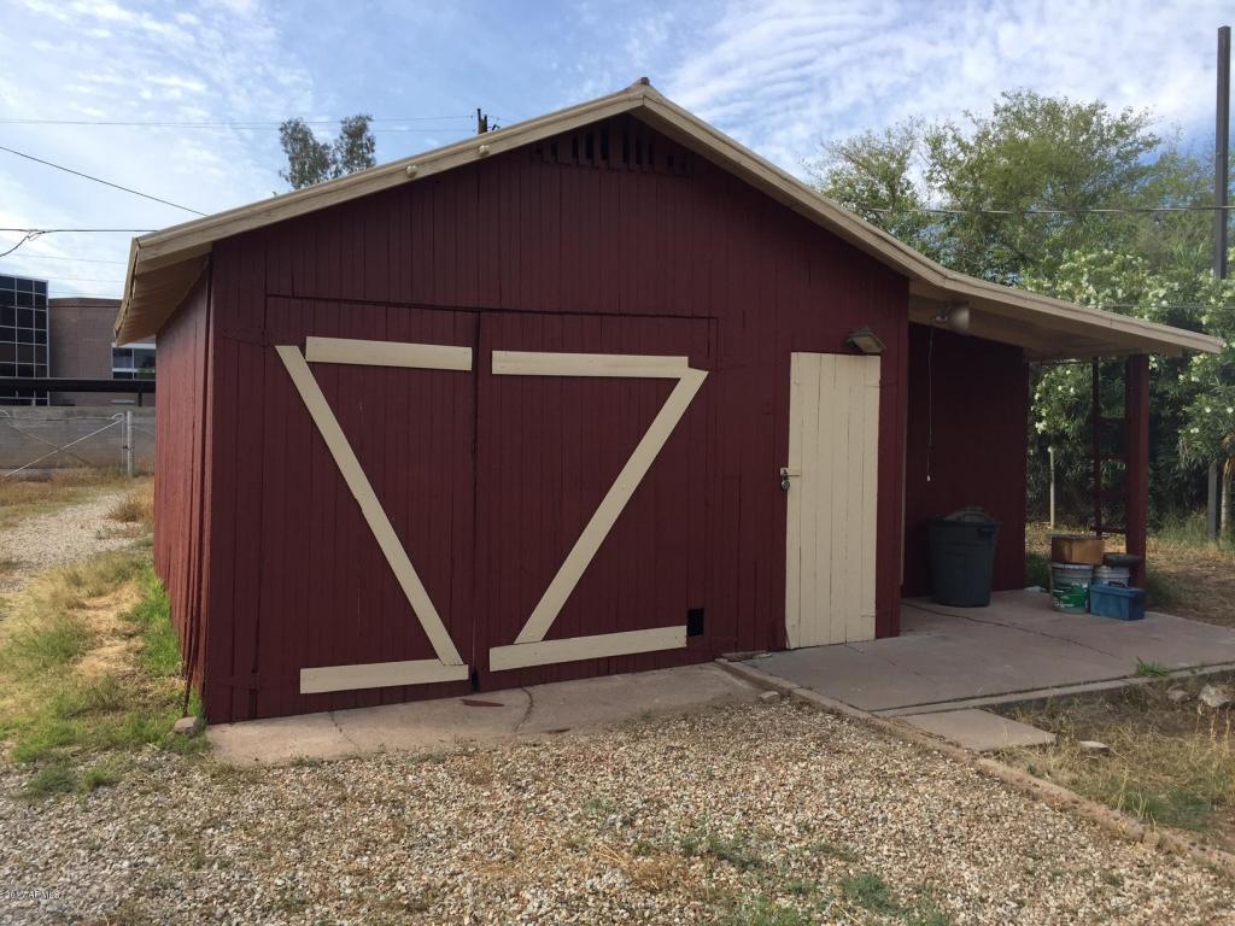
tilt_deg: -0.2
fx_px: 1035
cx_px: 618
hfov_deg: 61.7
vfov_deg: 48.2
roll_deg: +0.0
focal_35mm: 29
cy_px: 463
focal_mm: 4.15
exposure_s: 1/964
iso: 32
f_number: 2.2
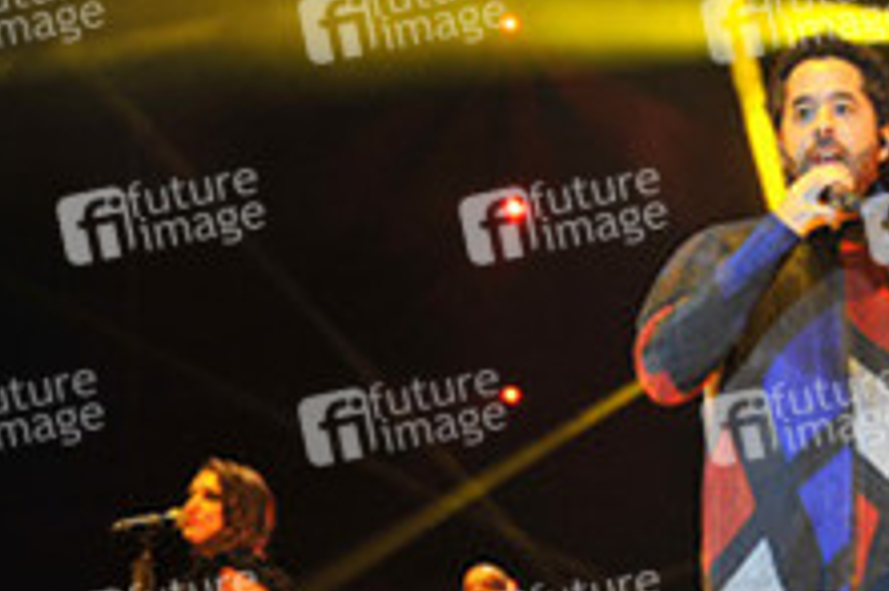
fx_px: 2418
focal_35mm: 98
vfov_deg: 13.8
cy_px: 519
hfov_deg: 20.3
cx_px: 859
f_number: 2.8
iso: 800
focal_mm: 48
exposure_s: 1/160
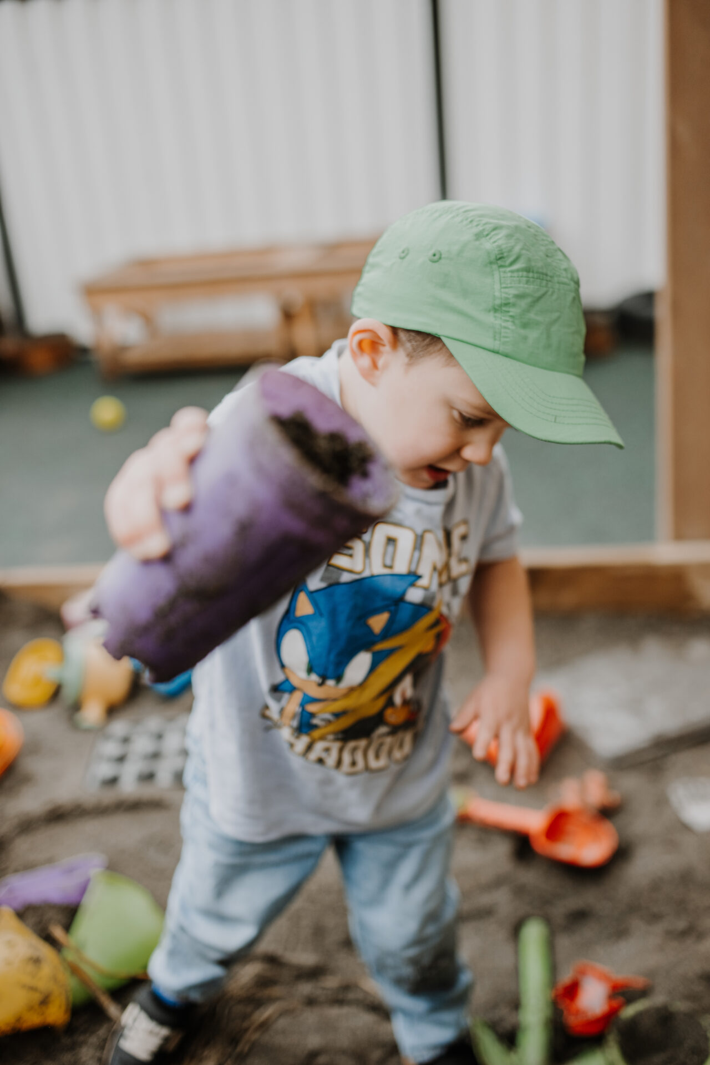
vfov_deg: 54.4
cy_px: 532
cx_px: 355
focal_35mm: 35
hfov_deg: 37.9
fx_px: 1035
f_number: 2.2
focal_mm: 35
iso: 200
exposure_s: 1/800
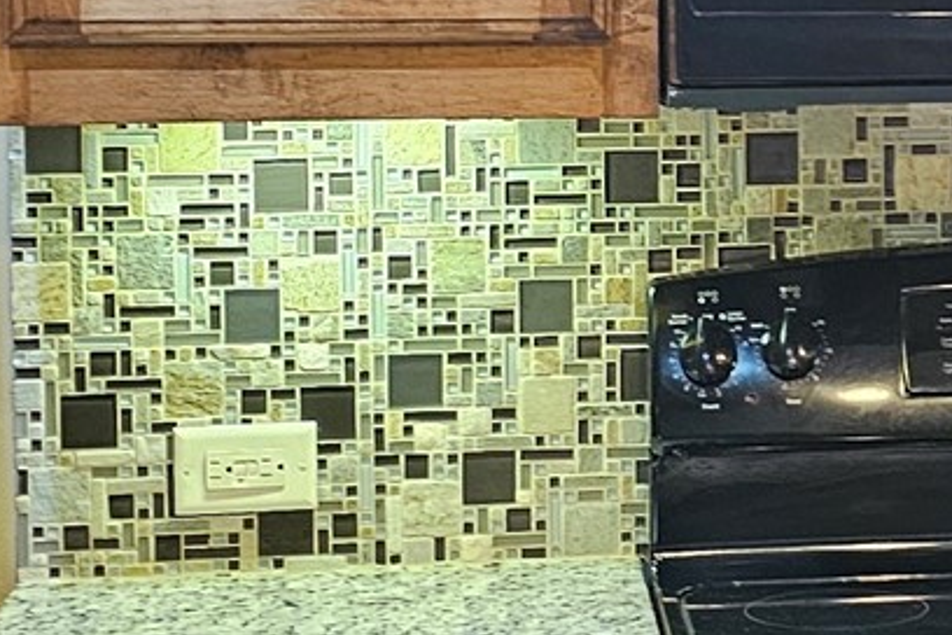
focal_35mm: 120
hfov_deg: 16.8
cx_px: 861
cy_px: 121
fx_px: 3173
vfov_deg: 11.4
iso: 640
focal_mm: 6.3
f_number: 1.7
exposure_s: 1/43.9
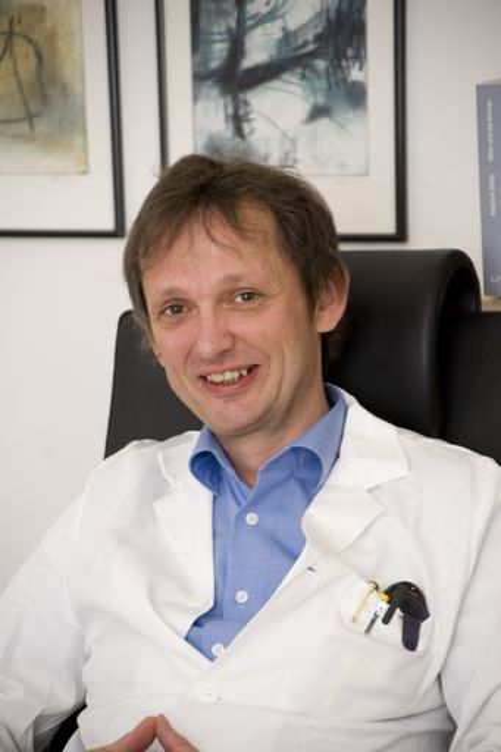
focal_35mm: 200
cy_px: 376
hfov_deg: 6.9
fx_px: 4177
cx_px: 250
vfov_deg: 10.3
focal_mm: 200
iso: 640
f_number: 6
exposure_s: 1/60
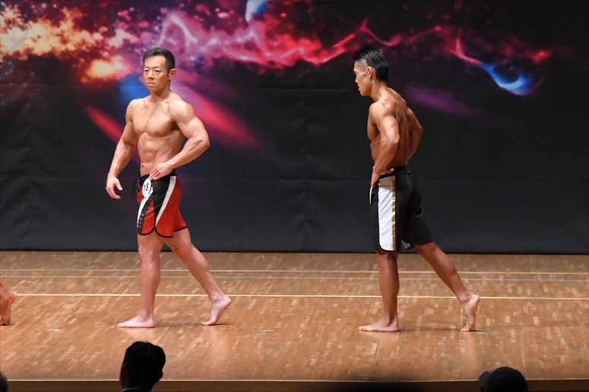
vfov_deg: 5.4
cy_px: 196
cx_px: 294
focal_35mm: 255
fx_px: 4170
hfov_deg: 8.1
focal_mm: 170
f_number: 5.6
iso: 8000
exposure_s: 1/400
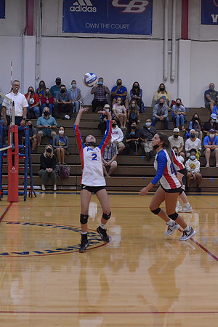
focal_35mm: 75
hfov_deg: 18.2
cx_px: 109
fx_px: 681
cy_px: 164
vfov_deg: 27.0
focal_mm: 50
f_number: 3.5
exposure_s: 1/640
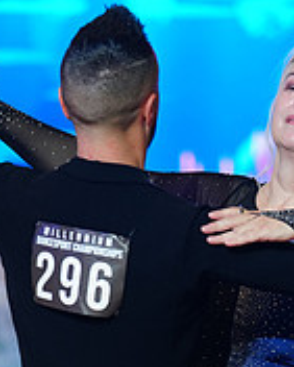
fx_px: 4542
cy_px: 536
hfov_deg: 3.7
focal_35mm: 418
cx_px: 205
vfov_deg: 4.6
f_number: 2.8
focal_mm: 135
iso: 1250
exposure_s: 1/400
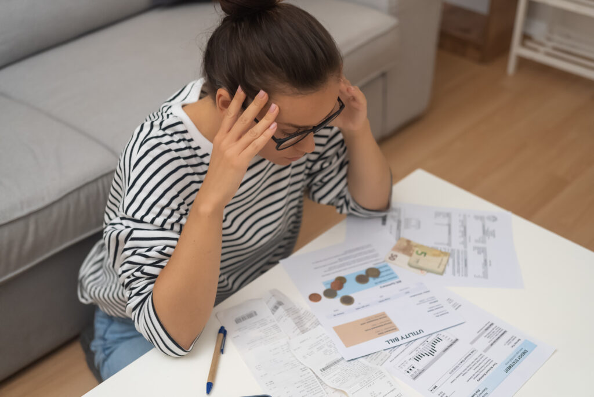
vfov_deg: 27.0
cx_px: 297
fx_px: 825
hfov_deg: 39.6
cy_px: 198
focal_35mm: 50
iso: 640
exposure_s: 1/100
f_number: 2.5
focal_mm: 50
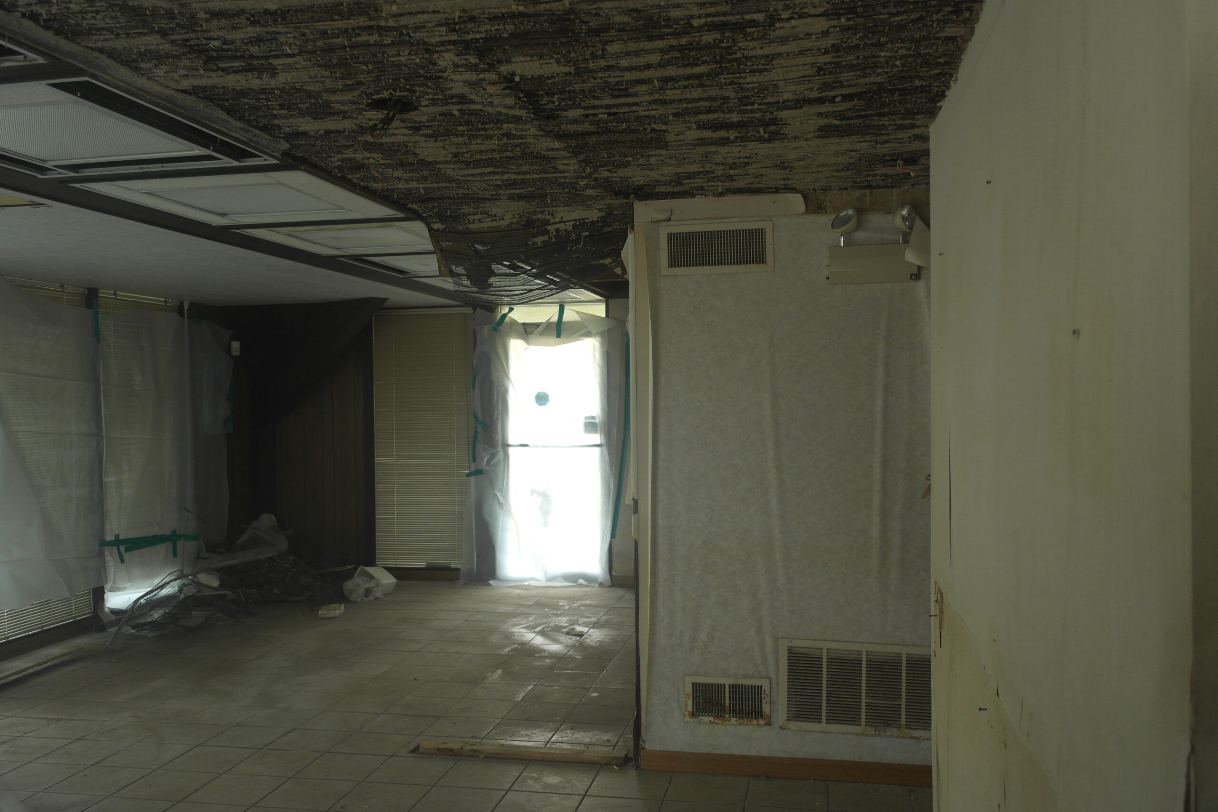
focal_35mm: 30
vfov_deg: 43.6
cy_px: 406
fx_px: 1015
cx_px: 609
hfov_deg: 61.9
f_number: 3.5
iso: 400
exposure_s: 1/80
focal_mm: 20
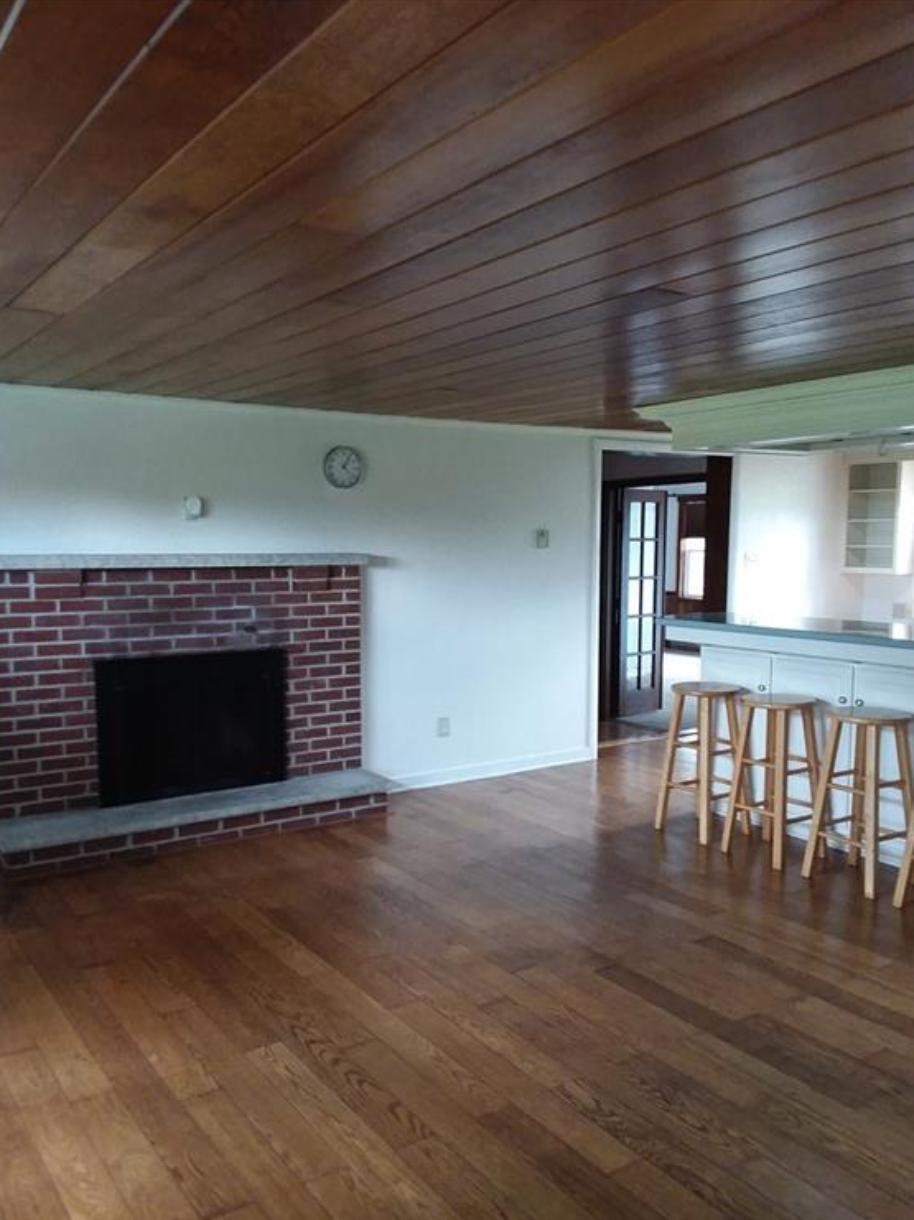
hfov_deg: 49.7
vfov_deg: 63.5
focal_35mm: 28
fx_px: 987
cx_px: 458
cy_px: 626
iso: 200
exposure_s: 1/17
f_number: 1.9
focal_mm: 2.91
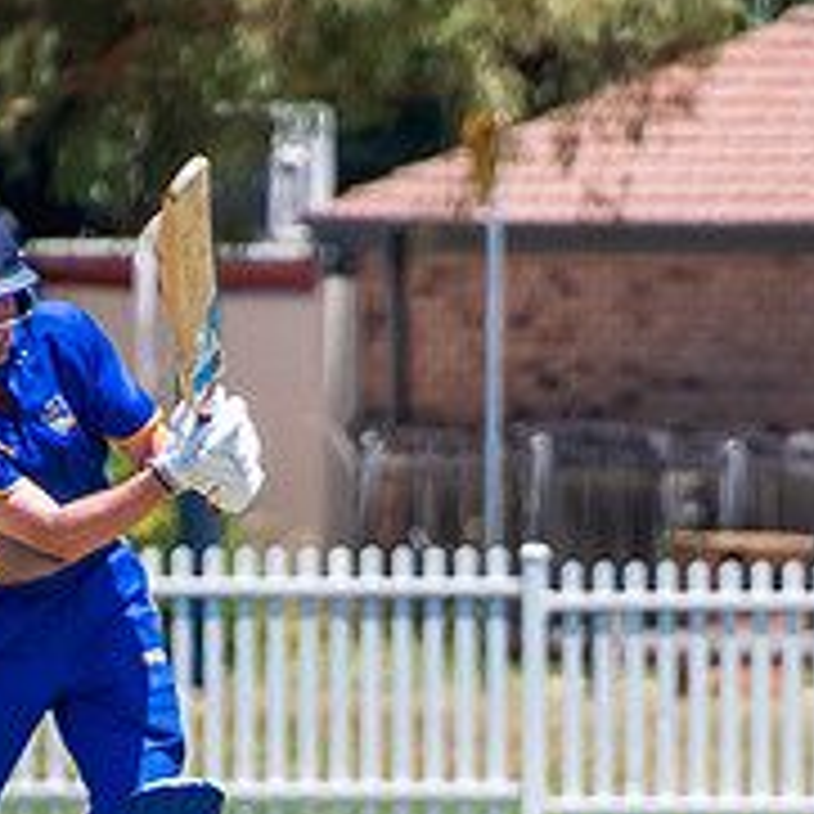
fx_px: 53980
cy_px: 1011
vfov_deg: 0.9
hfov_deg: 0.9
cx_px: 125
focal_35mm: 2029
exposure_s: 1/2000
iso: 400
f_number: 6.3
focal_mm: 400
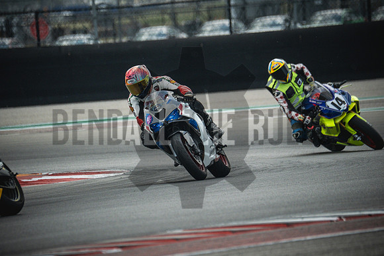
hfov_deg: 3.4
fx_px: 6401
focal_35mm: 600
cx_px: 192
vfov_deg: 2.3
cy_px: 128
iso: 2000
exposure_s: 1/1600
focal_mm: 400
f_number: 5.6
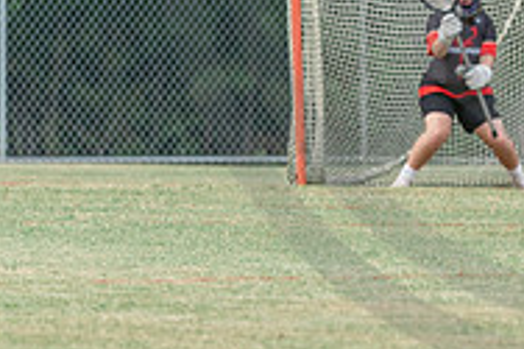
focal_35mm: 933
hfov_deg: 2.2
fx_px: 13568
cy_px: -169
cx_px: 651
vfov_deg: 1.5
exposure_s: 1/500
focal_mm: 200
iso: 250
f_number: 2.8
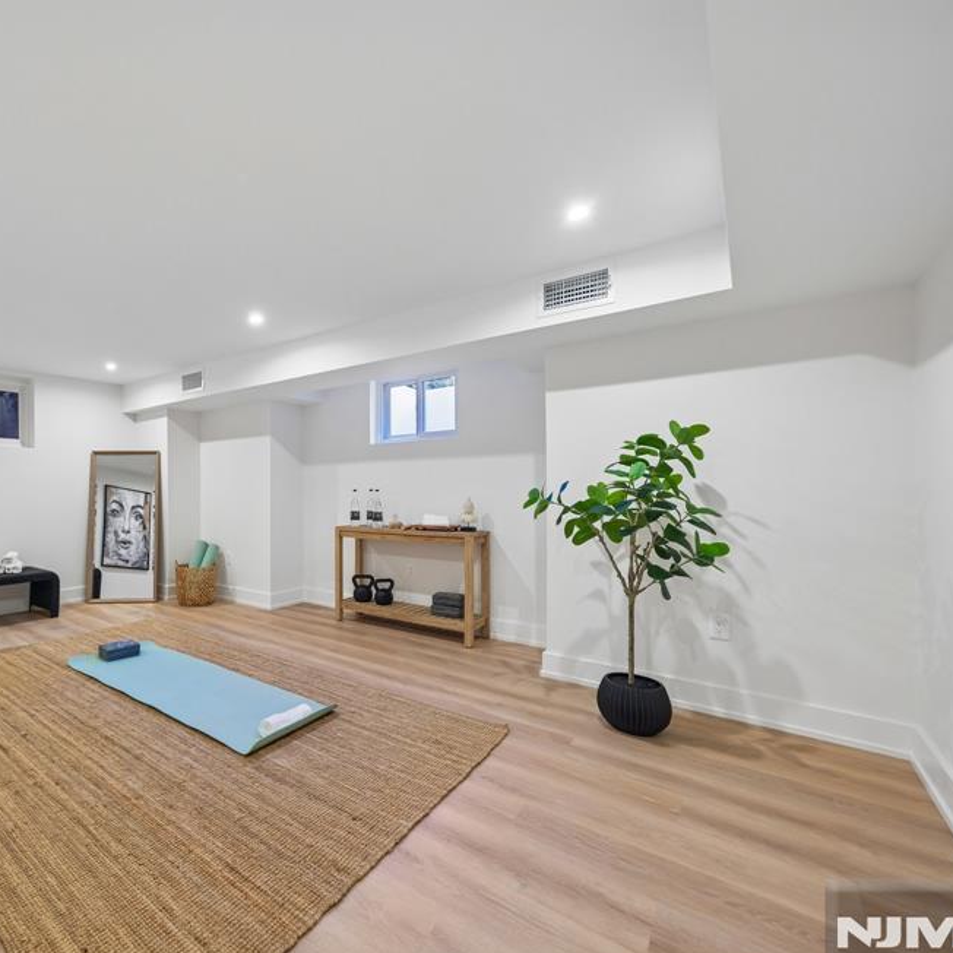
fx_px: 498
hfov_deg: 83.5
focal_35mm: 16
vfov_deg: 87.4
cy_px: 485
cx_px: 295
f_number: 2.8
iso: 320
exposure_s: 1/30
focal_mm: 8
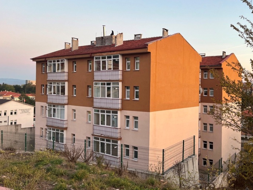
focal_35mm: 34
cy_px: 85
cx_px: 161
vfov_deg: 41.7
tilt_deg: +0.3
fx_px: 248
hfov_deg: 53.3
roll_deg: -1.4
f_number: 1.6
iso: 125
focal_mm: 5.1
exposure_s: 1/120
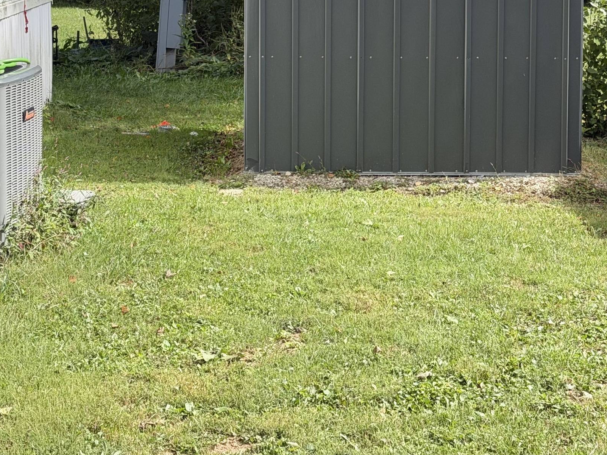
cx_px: 416
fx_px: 1613
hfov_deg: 21.2
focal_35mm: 92
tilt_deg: -2.8
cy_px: 25
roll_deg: -0.2
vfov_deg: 15.8
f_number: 1.78
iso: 100
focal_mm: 6.76
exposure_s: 1/2146
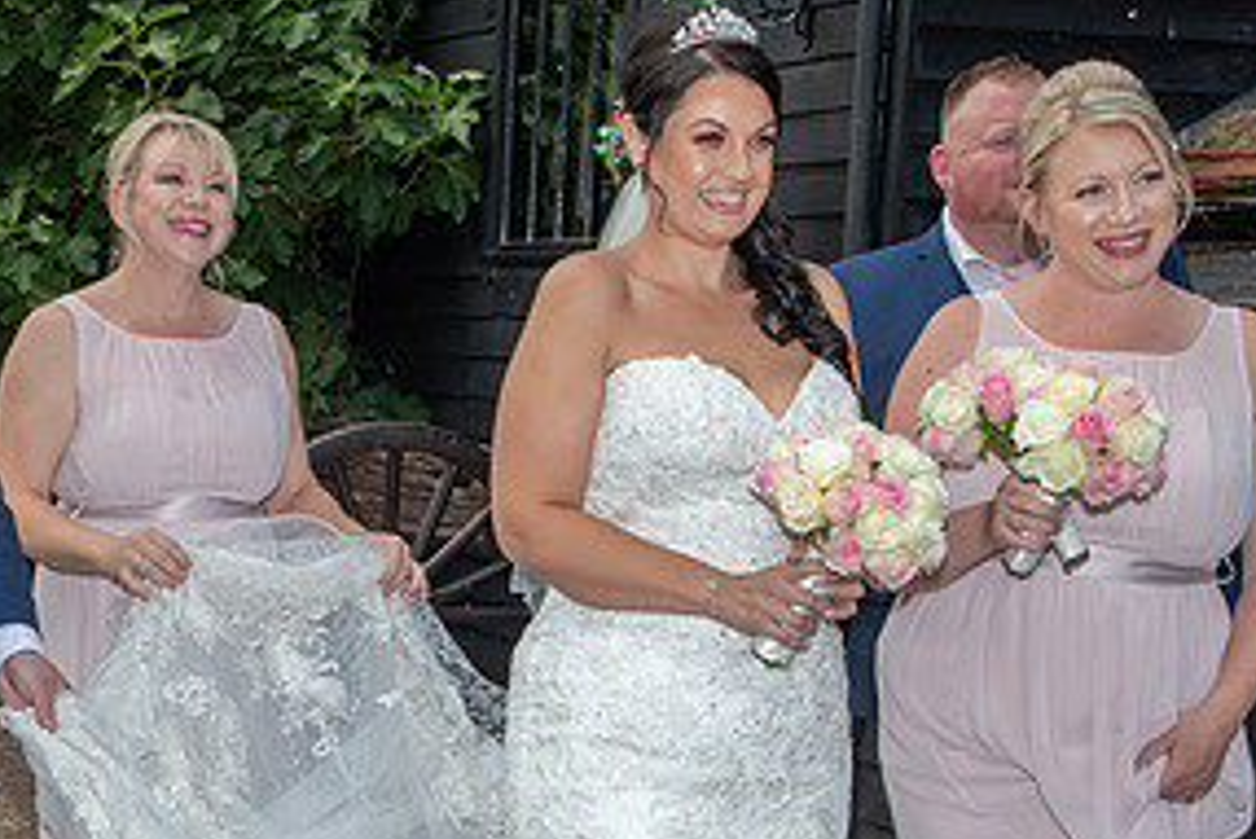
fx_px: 2757
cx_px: 281
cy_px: 736
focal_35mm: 79
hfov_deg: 25.3
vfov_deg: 17.1
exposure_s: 1/100
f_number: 9
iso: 100
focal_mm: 26
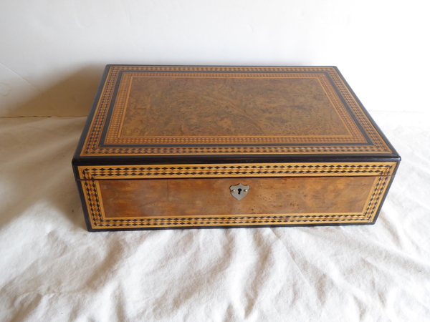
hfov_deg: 58.4
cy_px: 161
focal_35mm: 31
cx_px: 215
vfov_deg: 45.4
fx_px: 385
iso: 320
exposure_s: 1/60
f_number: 3.5
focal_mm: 5.4
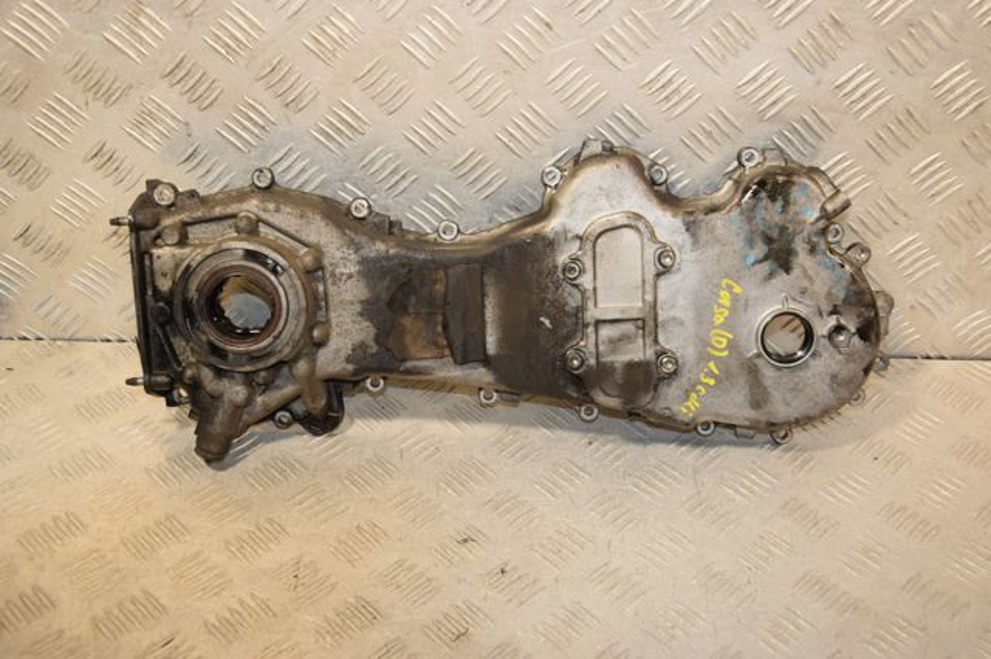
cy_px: 330
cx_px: 496
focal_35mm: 45
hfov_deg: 43.6
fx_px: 1238
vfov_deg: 29.8
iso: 800
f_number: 5.6
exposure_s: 1/200
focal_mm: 30
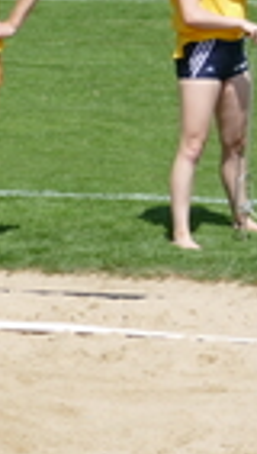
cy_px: 84
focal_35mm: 324
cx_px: 652
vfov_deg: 6.6
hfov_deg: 3.7
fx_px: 3900
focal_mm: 29.59
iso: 125
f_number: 3.7
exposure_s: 1/1300
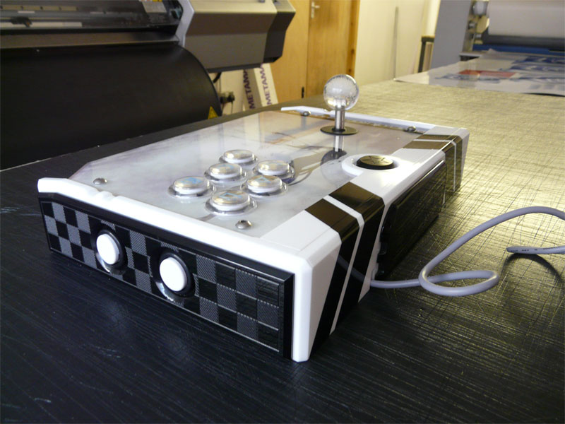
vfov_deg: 49.7
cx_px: 282
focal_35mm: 28
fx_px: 457
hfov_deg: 63.4
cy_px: 212
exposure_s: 1/10
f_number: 2.8
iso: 200
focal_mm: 4.6
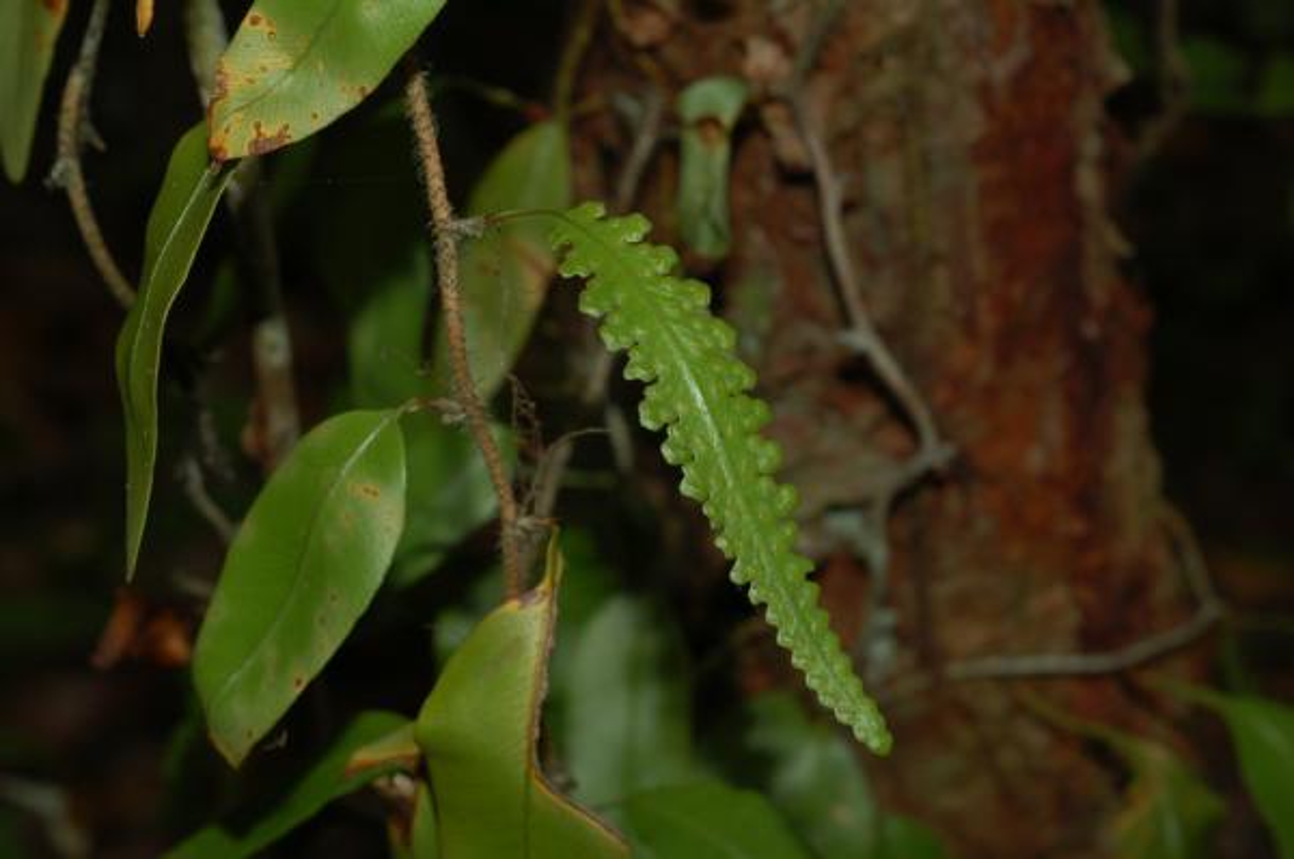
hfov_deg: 22.7
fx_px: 3230
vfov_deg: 15.1
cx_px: 647
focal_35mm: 90
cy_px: 430
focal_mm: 60
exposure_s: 1/60
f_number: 13
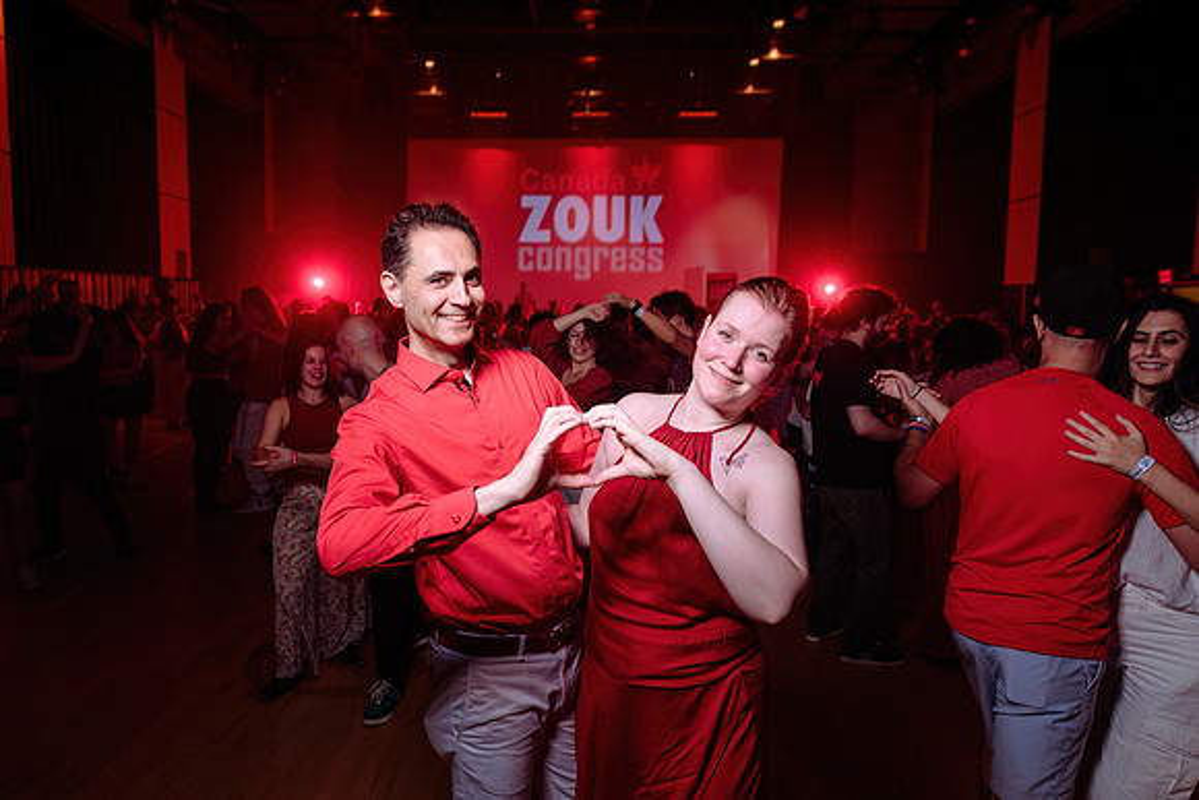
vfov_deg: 49.6
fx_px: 865
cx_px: 557
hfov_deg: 69.3
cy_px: 379
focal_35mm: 26
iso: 800
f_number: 2.8
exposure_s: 1/60
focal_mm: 24
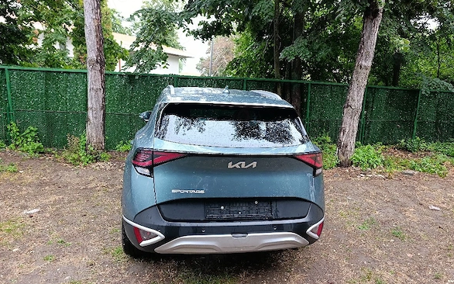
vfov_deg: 49.2
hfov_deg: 72.6
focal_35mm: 25
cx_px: 231
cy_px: 150
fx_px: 309
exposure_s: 1/101
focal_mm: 6.11
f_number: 1.65
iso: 800
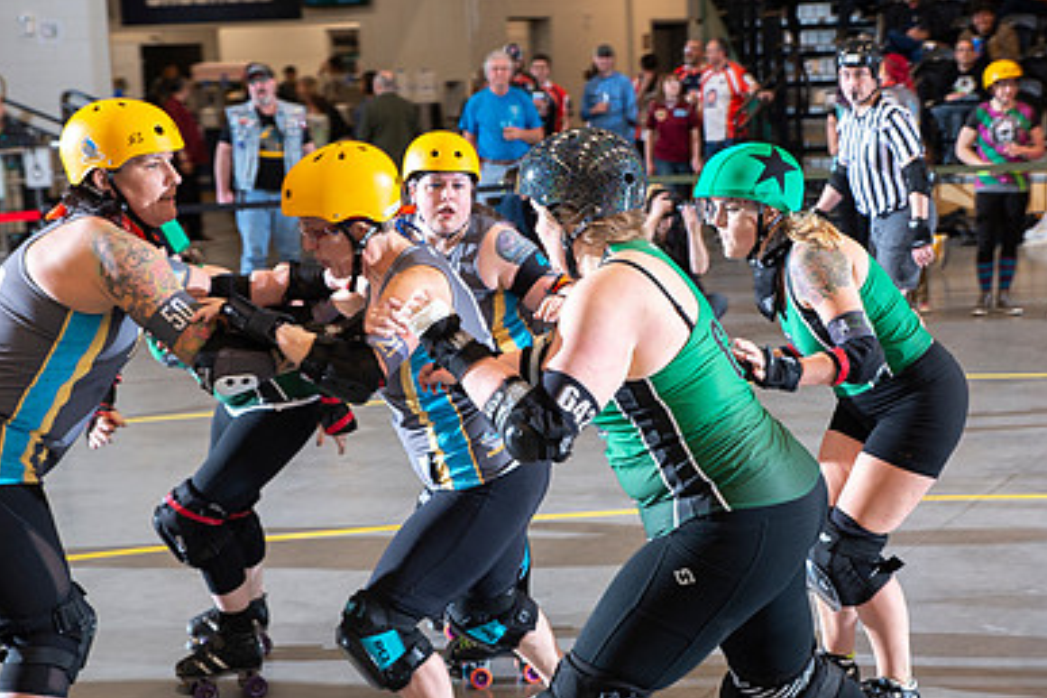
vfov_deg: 17.5
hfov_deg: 25.9
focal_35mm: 78
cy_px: 323
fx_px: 2268
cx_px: 668
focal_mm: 52
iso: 640
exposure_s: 1/160
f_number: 5.6
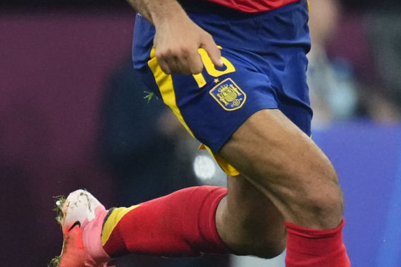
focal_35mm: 1337
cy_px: 46
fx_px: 14896
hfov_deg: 1.5
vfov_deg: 1.0
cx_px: 595
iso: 3200
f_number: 2.8
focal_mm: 400
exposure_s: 1/1600
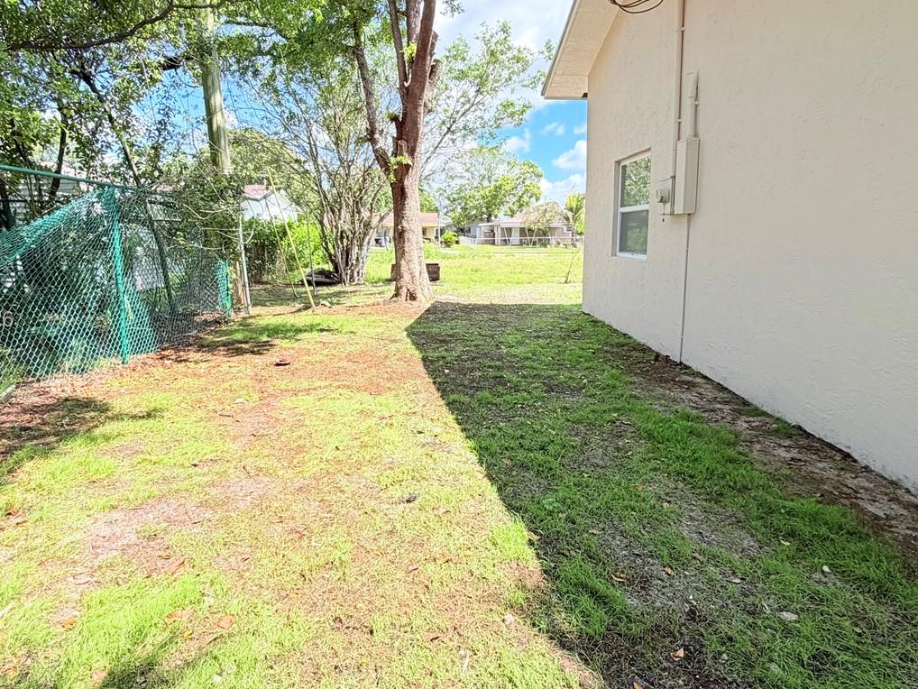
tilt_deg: -7.4
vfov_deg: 61.0
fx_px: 584
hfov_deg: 76.4
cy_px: 321
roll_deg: -0.5
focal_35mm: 22
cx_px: 454
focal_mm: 2.22
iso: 40
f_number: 2.2
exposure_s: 1/540
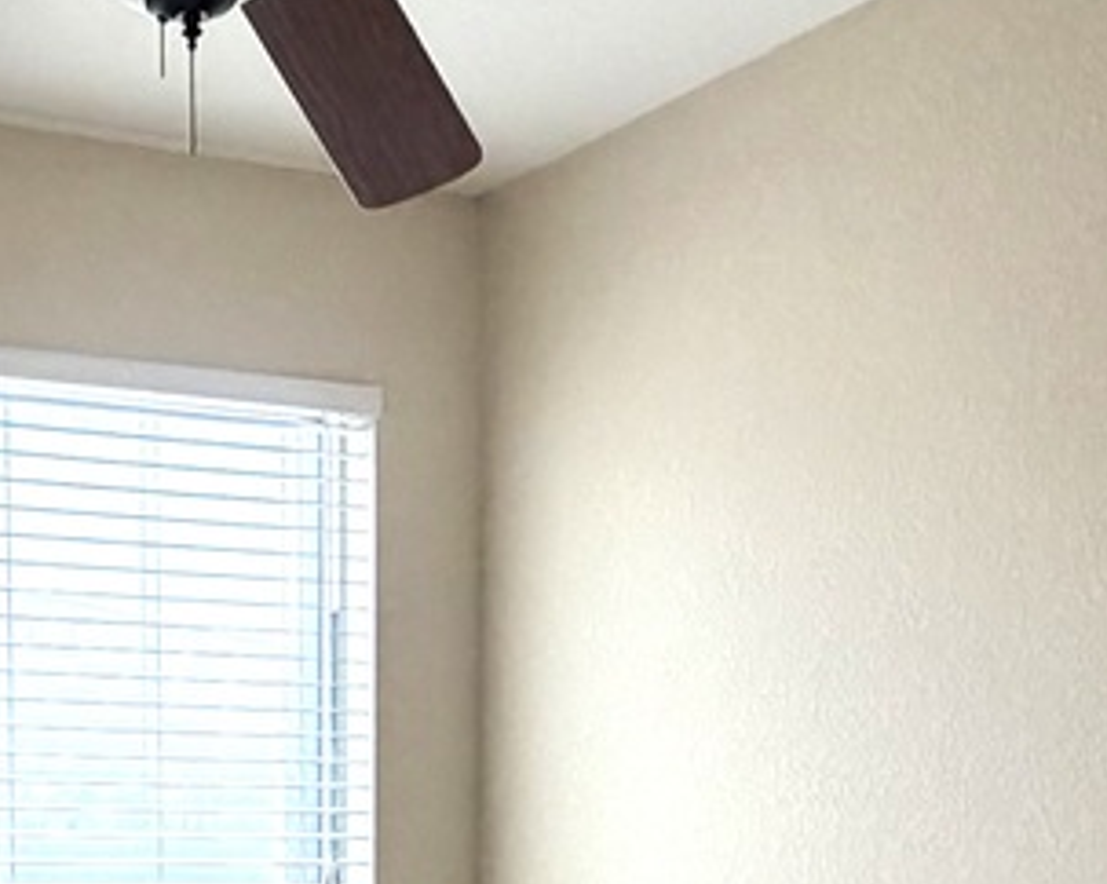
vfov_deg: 22.0
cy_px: 1019
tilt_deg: -0.9
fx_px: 2128
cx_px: -212
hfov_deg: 26.1
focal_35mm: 65
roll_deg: +0.7
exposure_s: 1/120
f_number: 2.2
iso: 320
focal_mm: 2.22
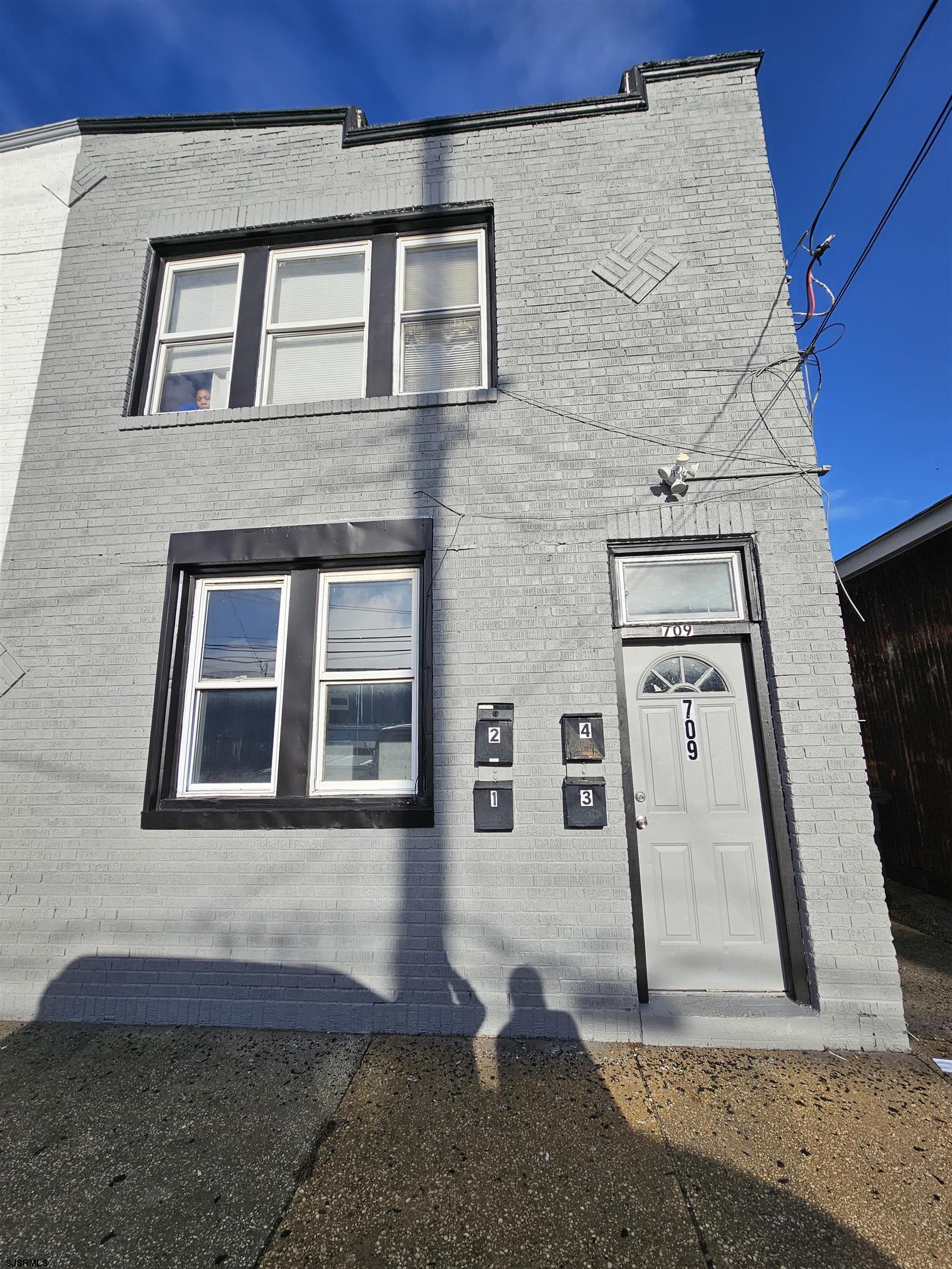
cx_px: 476
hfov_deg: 89.9
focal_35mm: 13
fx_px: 477
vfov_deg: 106.2
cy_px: 634
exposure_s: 1/3390
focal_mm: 2.2
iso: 50
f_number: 2.2
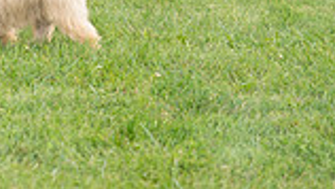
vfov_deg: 3.9
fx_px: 2737
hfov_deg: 7.0
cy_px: -155
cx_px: -53
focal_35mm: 308
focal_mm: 80
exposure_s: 1/1000
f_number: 3.2
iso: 500
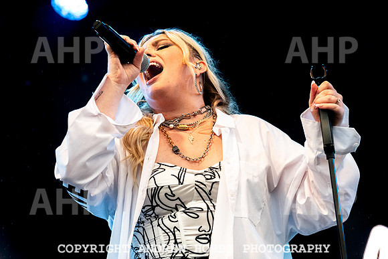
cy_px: 102
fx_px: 1375
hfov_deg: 16.1
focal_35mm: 128
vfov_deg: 10.8
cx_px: 158
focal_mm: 105
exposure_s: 1/800
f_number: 4.5
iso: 4000
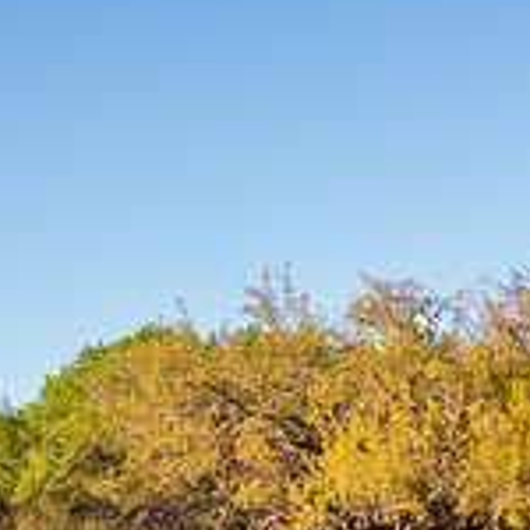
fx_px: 1368
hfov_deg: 20.8
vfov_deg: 20.5
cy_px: 632
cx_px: -60
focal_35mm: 79
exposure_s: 1/200
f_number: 5.6
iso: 250
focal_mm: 24
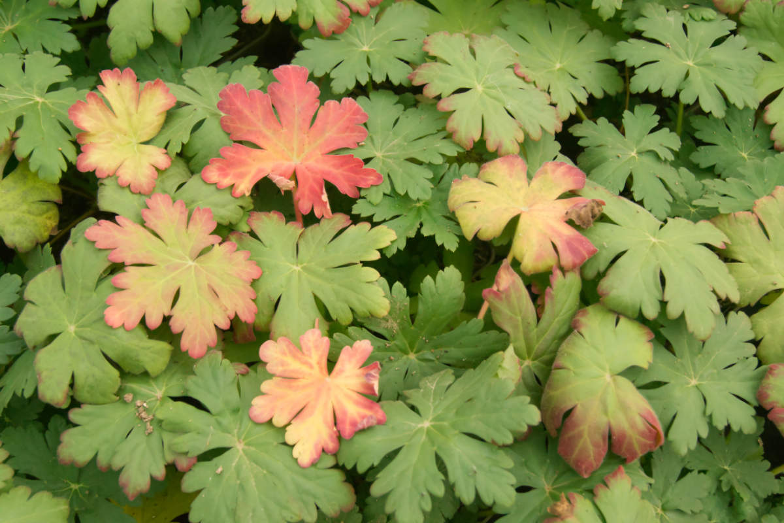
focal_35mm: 52
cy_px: 262
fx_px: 1143
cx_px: 392
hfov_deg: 37.9
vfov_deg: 25.8
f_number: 9
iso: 2000
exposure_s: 1/250
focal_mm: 35
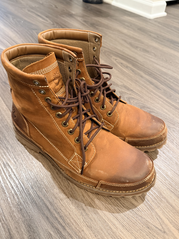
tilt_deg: -45.0
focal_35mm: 25
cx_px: 90
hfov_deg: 54.9
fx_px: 172
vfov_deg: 69.4
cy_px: 117
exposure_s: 1/40
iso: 640
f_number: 1.78
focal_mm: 6.76
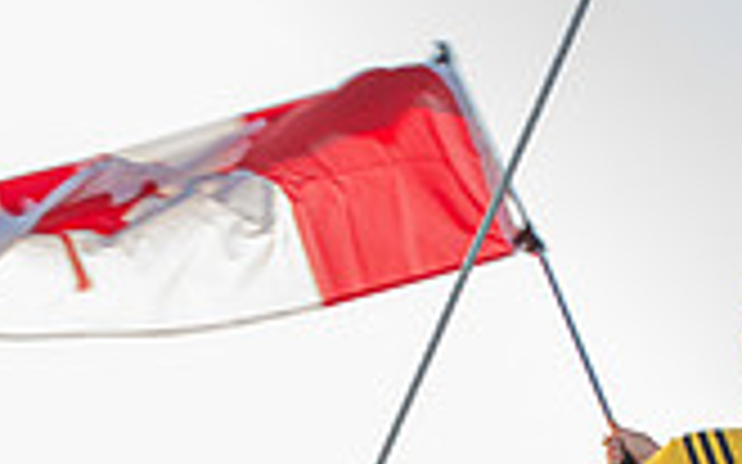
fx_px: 2244
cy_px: 669
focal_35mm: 111
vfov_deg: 11.4
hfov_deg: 18.8
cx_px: 382
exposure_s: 1/100
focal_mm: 31
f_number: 9
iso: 400
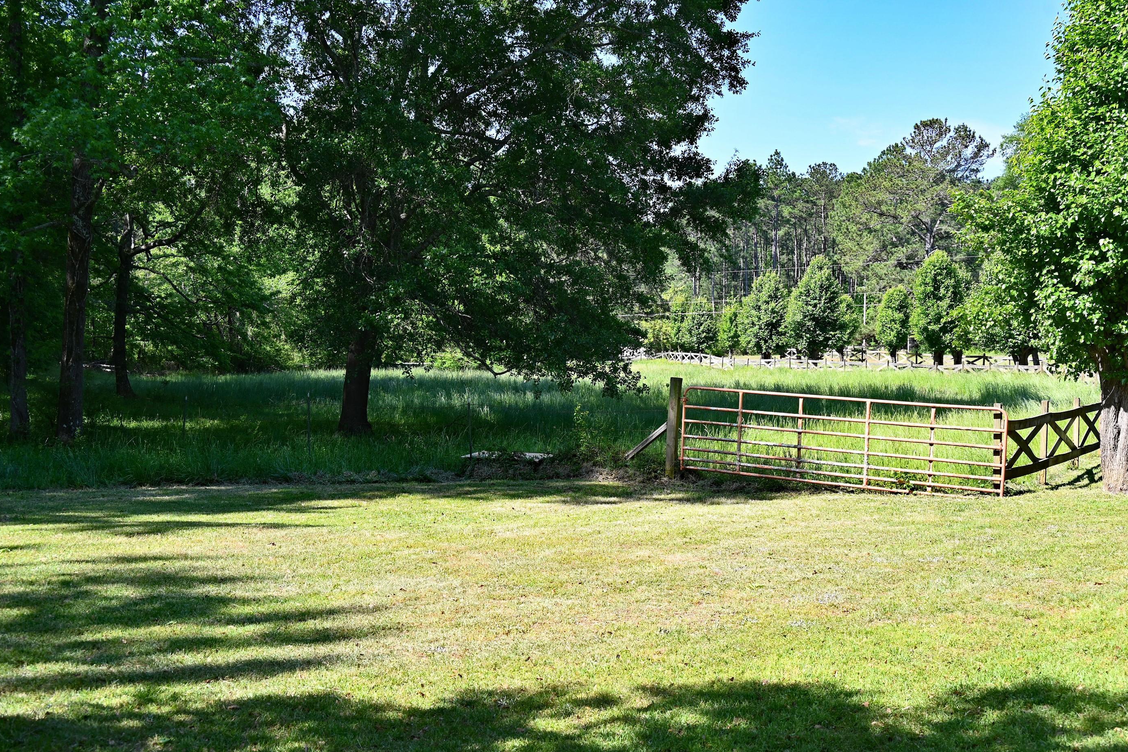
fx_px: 1253
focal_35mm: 40
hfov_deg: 48.4
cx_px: 581
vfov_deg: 33.4
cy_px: 399
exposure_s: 1/160
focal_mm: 37
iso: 100
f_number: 7.1
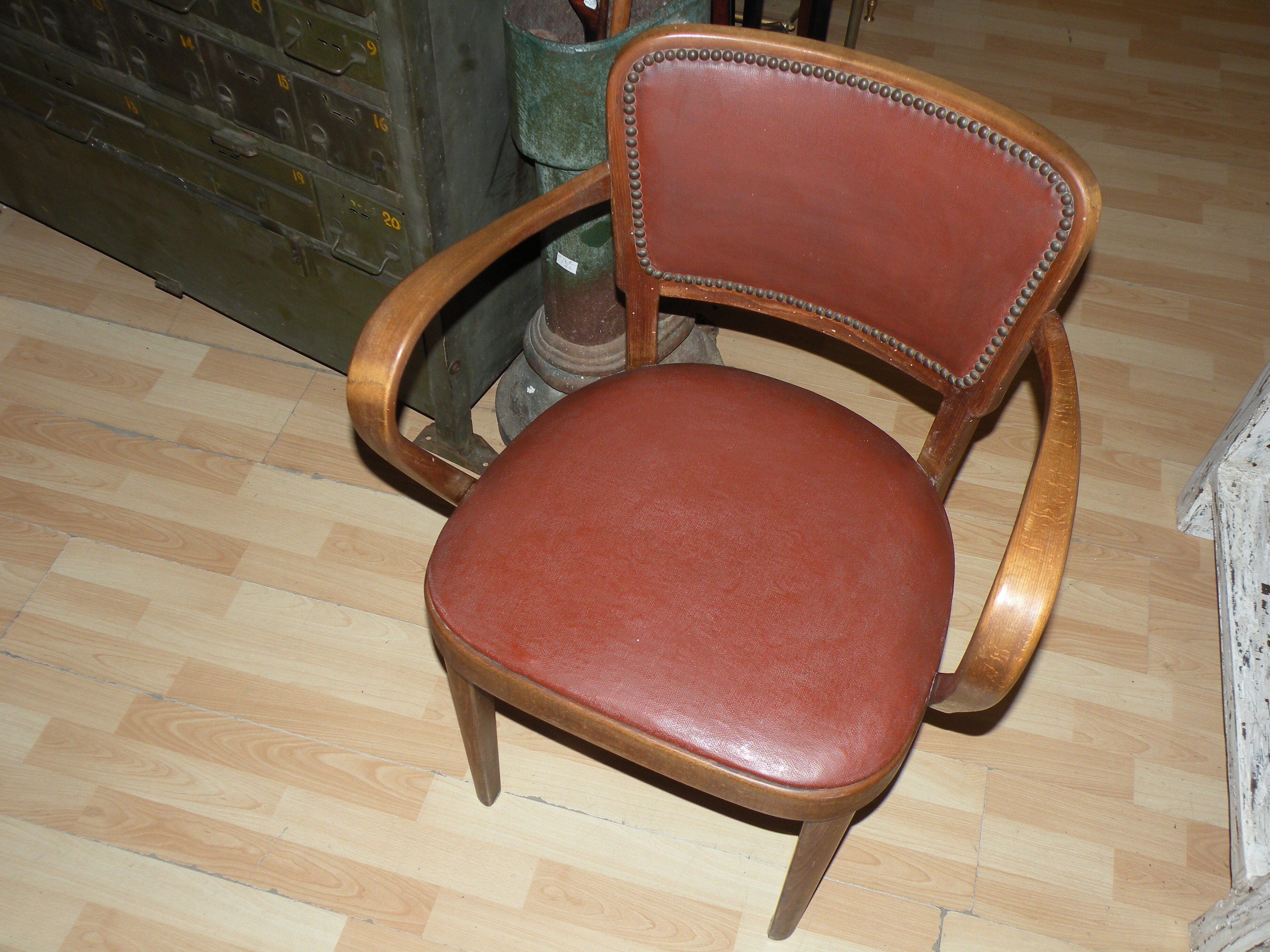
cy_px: 476
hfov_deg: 55.4
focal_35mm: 33
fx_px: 1211
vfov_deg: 42.9
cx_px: 635
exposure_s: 1/60
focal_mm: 5.8
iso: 64
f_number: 3.2
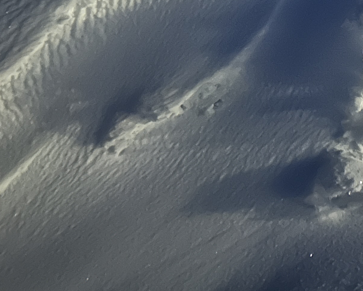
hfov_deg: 22.7
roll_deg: +1.1
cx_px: 424
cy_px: -114
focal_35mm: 78
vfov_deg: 18.0
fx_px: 838
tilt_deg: -9.2
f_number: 1.78
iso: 2500
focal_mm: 6.86
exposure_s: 1/5
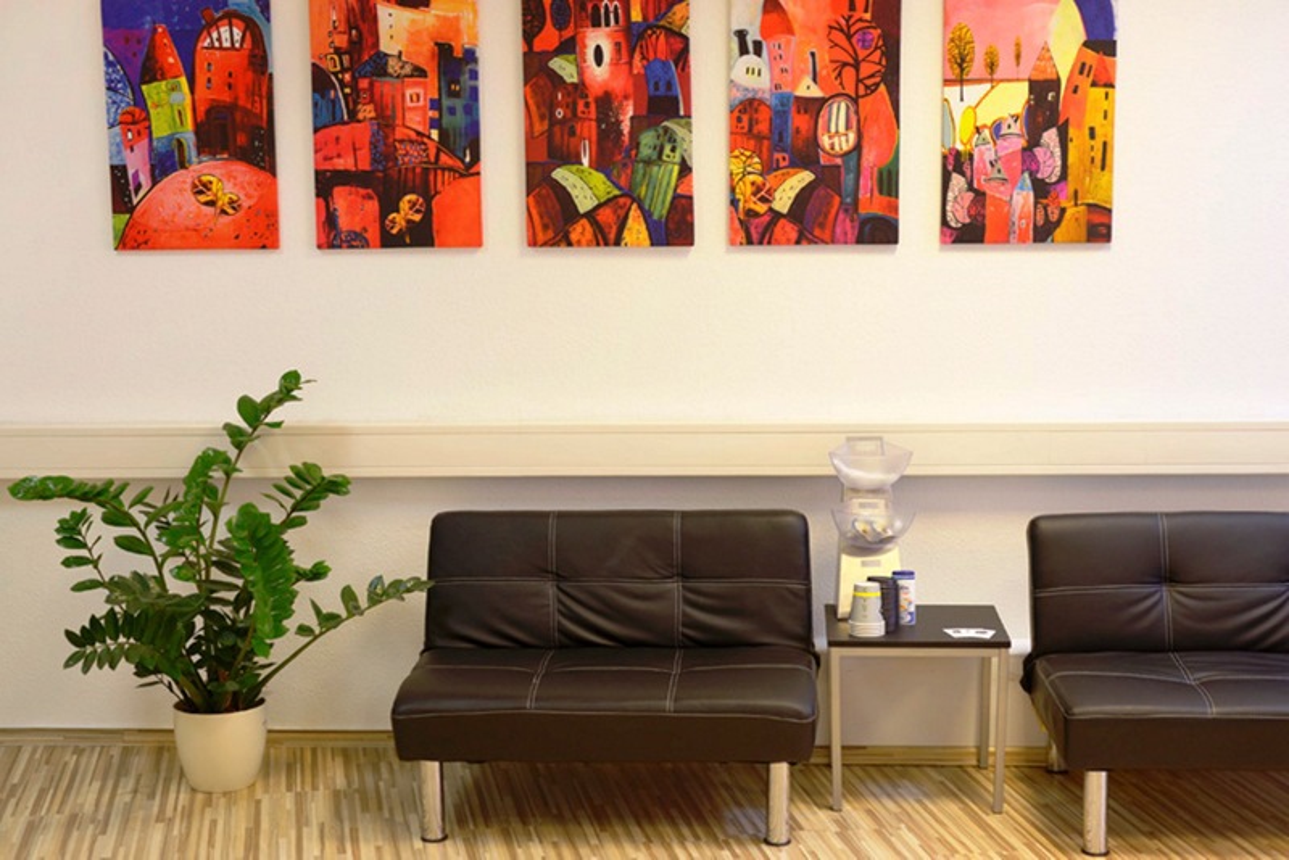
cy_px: 430
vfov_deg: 22.6
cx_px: 644
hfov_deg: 33.4
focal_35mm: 60
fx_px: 2149
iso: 400
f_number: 4.5
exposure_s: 1/50
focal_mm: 60
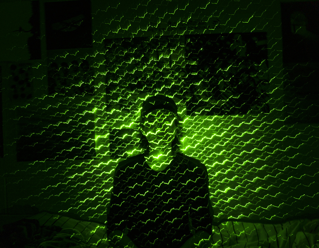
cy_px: 110
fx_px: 310
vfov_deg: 43.5
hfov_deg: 54.1
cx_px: 133
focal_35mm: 33
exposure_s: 1/2.5
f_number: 3.5
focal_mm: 18
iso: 250
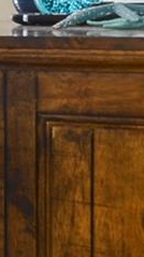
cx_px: -514
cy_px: 9
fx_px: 715
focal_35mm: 105
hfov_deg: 6.9
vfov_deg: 19.9
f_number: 8
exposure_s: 1/10
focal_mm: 10
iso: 200
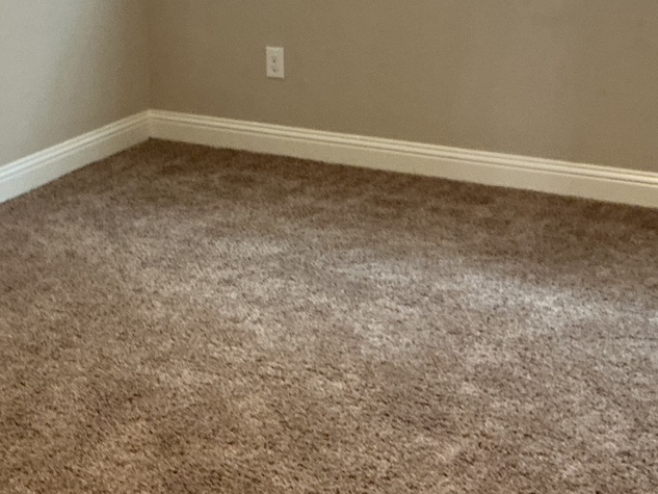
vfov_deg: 22.3
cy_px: 218
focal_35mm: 66
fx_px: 1255
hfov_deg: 29.3
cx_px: 269
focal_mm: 3
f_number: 1.8
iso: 200
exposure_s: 1/40
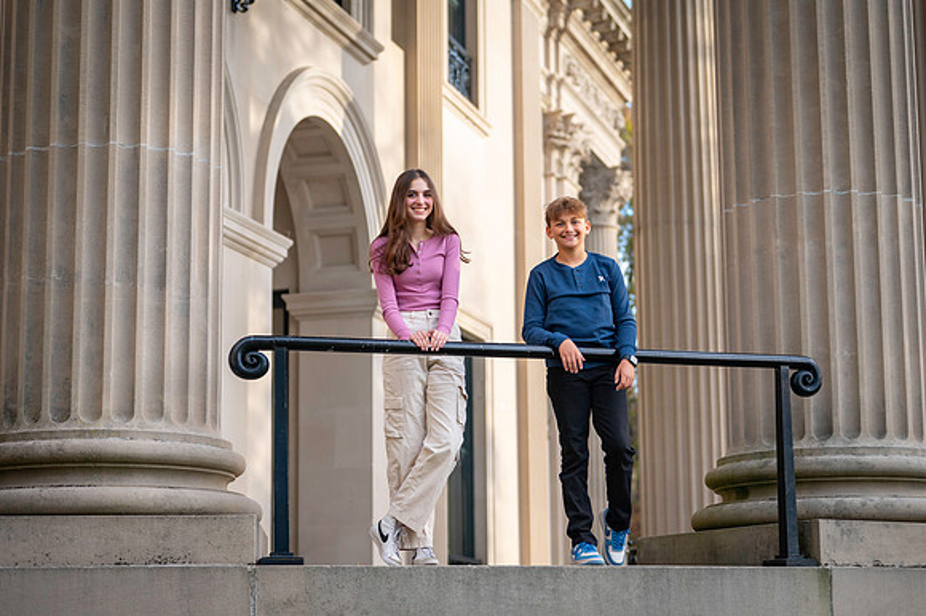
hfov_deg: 25.9
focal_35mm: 78
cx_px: 502
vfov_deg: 17.4
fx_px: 2016
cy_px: 308
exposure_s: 1/800
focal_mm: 72
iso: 400
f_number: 2.8
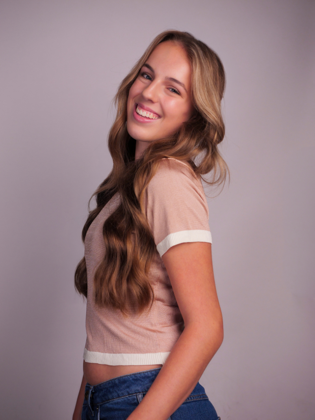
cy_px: 210
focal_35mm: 50
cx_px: 158
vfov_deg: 38.2
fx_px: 606
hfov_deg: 29.1
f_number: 3.5
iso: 400
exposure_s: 1/200
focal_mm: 25
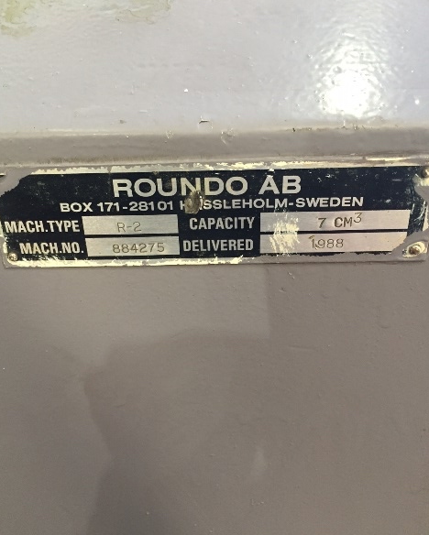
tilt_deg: -41.0
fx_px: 491
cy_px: 257
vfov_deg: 57.1
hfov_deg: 47.2
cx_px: 213
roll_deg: +2.5
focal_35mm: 31
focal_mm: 4.15
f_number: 2.2
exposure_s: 1/33
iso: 200
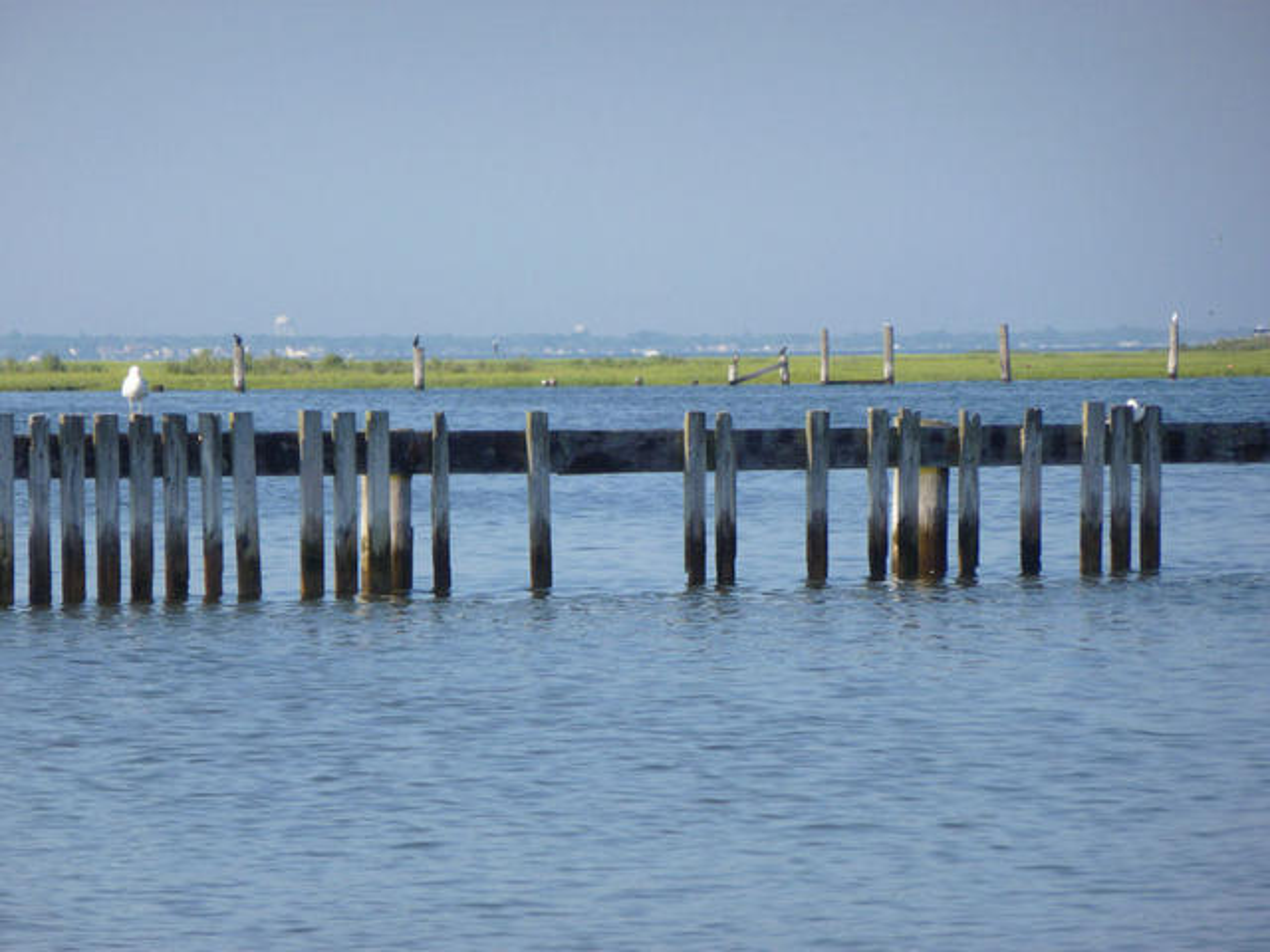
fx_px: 11153
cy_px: 476
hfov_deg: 6.5
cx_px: 635
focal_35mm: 304
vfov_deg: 4.9
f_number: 5.7
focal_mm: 54.5
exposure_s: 1/250
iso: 100
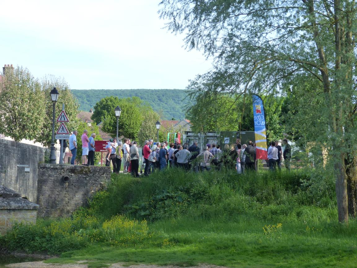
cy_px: 134
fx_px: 1021
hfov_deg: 19.8
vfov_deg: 14.9
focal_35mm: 99
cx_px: 178
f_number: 4
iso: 160
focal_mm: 17.8
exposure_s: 1/400
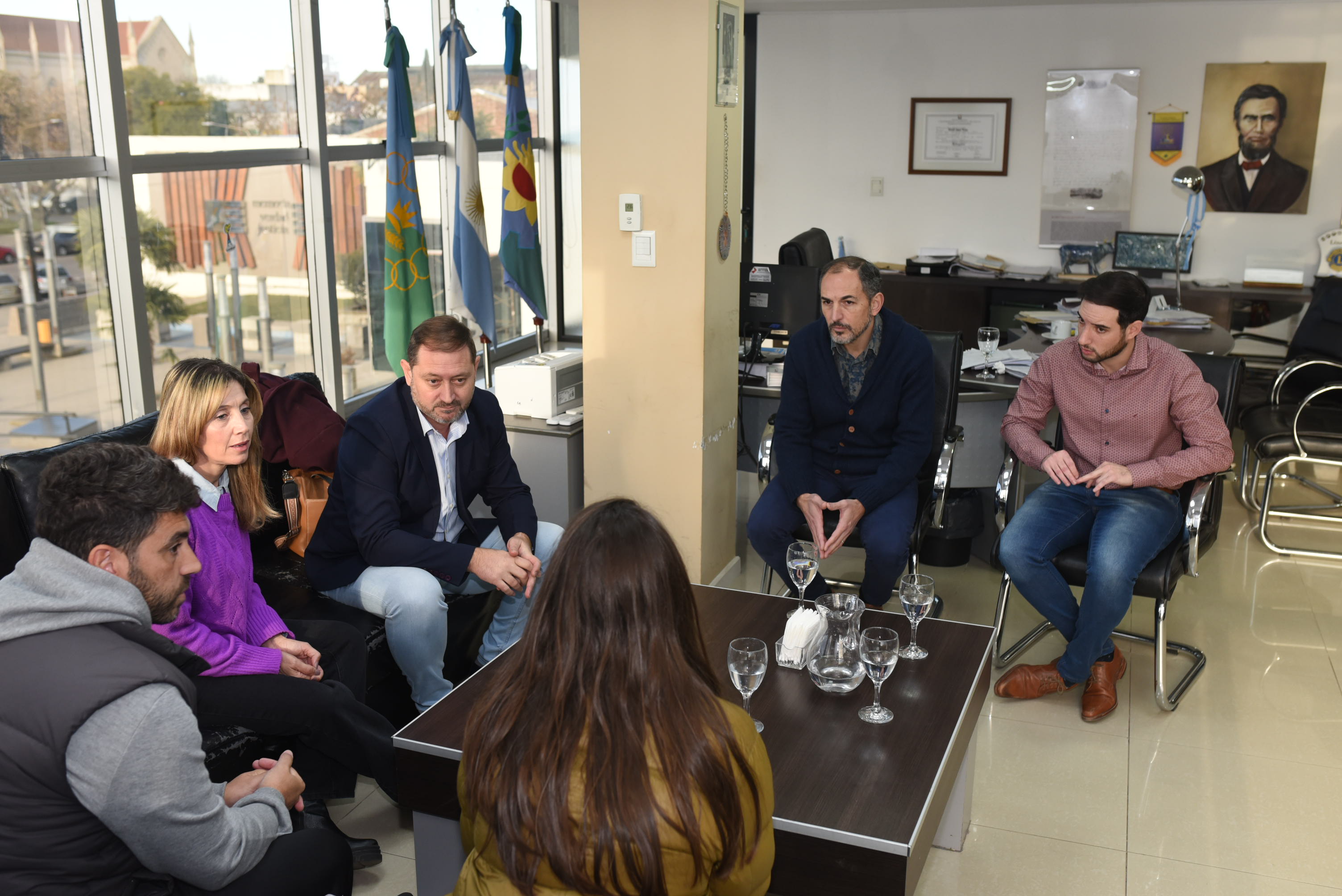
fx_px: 1305
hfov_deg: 54.4
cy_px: 448
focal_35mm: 35
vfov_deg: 37.9
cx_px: 671
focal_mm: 35
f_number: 4.5
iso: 800
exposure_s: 1/250
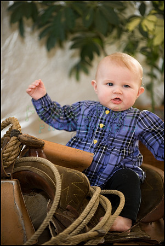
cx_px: 82
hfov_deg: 8.6
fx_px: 1097
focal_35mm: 160
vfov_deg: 12.8
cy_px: 123
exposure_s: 1/160
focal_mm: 160
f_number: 2.8
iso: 200
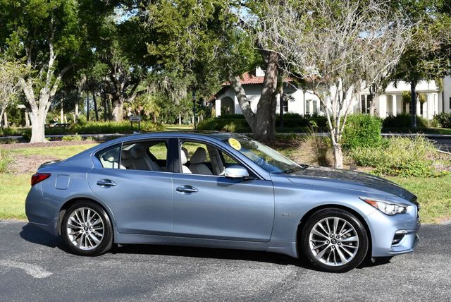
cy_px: 151
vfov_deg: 30.6
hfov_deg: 44.5
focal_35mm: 44
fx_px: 552
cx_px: 226
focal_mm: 22
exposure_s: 1/250
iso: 140
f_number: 8
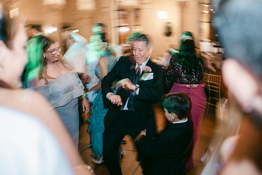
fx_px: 255
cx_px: 131
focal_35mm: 35
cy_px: 88
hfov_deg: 54.4
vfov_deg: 37.9
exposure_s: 1/15
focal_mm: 35
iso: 1600
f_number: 2.5
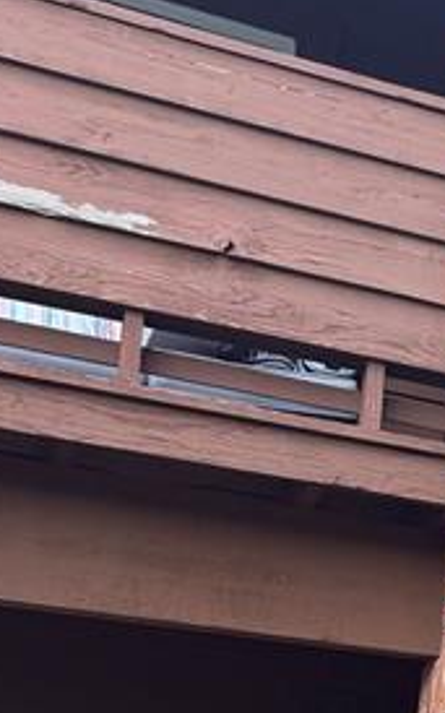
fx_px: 1845
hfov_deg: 10.4
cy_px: 846
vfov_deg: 20.5
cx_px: 1273
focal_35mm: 95
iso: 100
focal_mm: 6.76
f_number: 1.78
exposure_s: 1/121
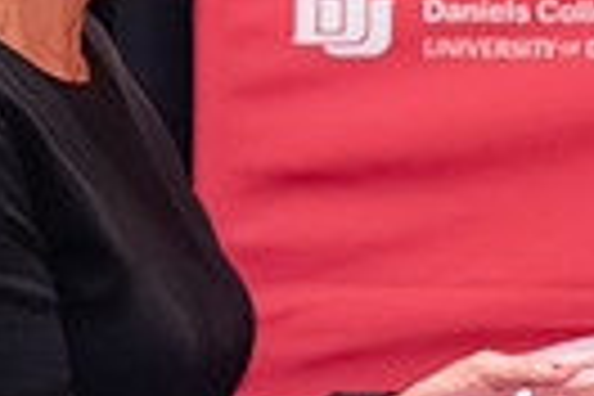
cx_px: 350
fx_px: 11632
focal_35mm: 705
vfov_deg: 2.0
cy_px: 112
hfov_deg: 2.9
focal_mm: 125
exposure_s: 1/125
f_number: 2.8
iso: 8000
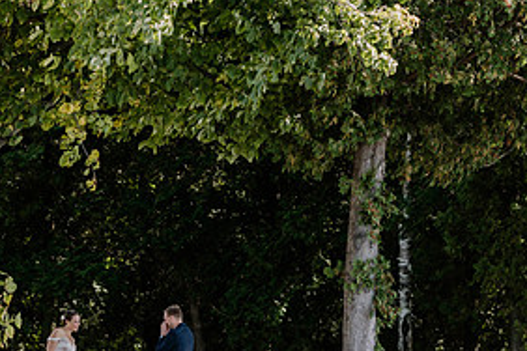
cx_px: 114
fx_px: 2796
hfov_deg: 10.7
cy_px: 269
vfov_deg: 7.2
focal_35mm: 191
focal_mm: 85
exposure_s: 1/1250
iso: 400
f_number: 2.8
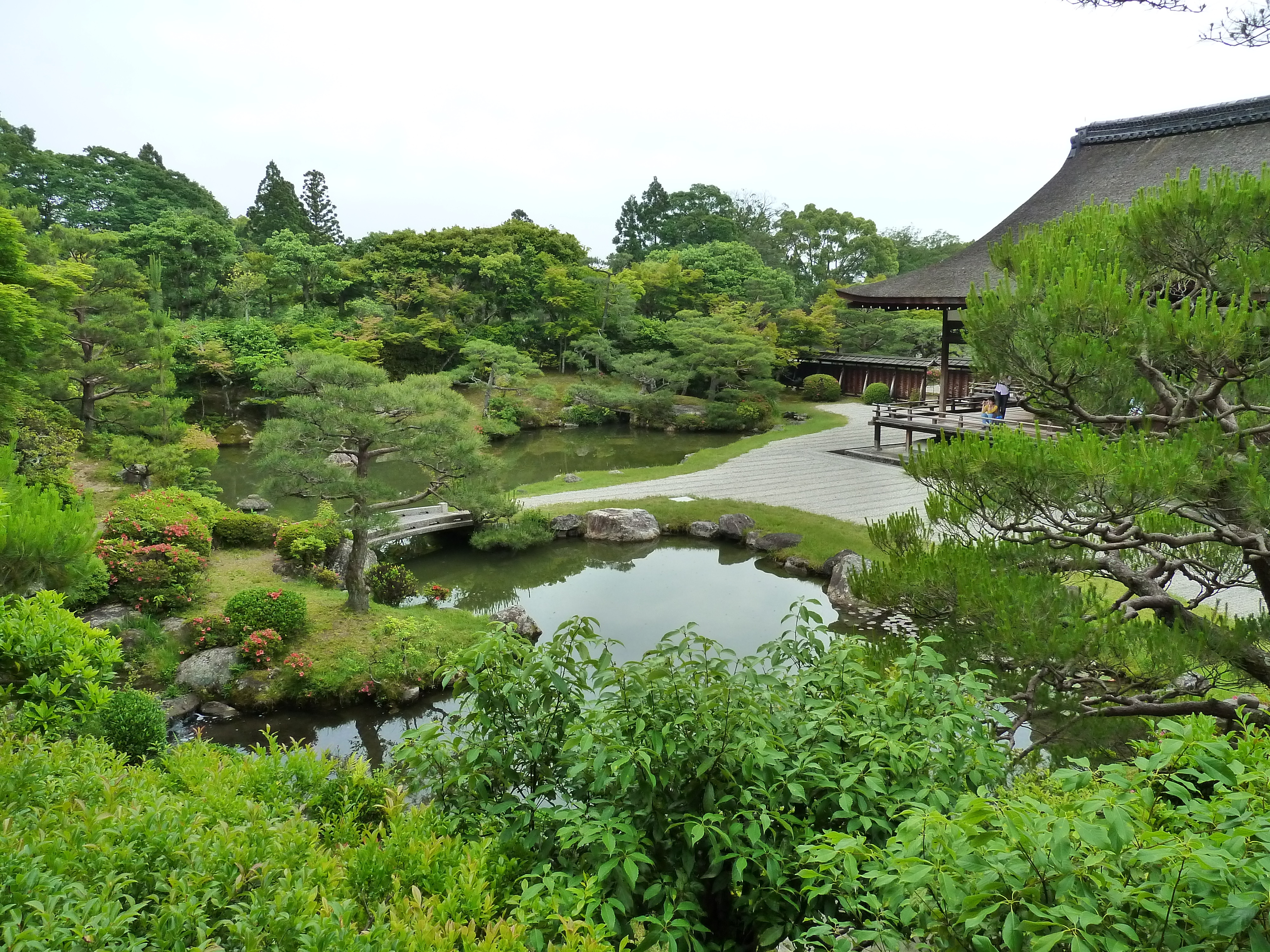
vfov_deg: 54.9
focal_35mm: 25
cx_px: 635
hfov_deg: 69.4
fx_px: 917
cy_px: 476
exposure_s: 1/200
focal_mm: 4.1
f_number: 4
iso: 200
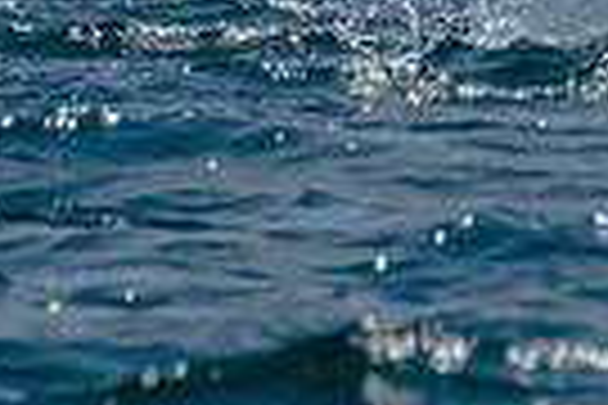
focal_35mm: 2973
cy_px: -339
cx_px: 1260
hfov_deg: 0.7
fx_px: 50207
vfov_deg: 0.5
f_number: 5.6
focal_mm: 390
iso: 200
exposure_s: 1/2000
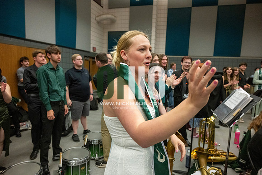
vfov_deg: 53.2
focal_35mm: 24
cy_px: 88
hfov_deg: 73.7
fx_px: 175
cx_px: 131
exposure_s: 1/500
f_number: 4
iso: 10000
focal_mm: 24
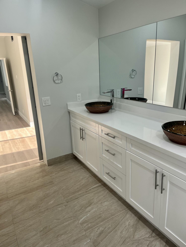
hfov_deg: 53.1
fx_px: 186
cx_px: 93
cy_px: 124
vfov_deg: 67.3
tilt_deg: -18.2
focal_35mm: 26
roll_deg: +3.1
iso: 50
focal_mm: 5.1
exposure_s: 1/122
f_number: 1.6
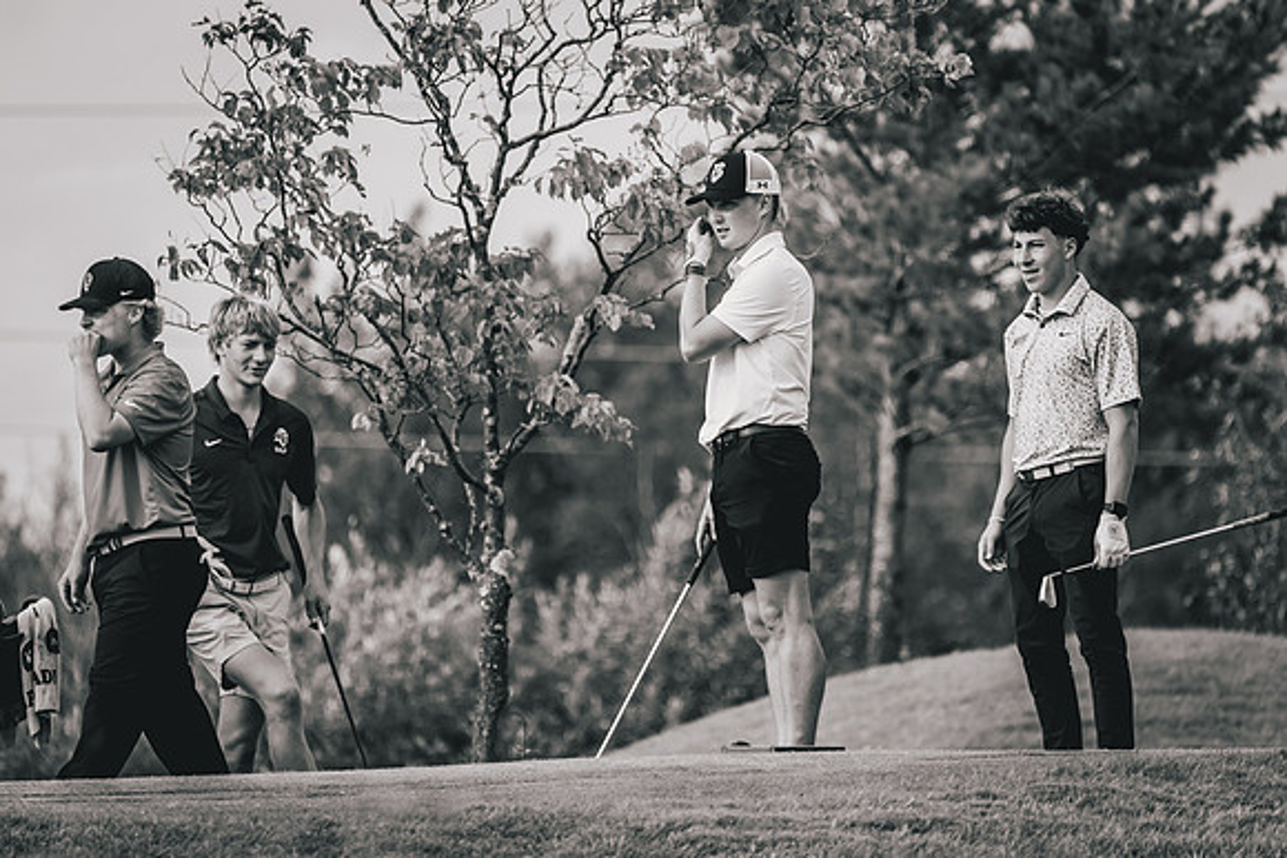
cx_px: 706
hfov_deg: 4.4
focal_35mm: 464
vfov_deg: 3.0
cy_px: 398
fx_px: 16604
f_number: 6.3
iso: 400
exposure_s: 1/500
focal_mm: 400
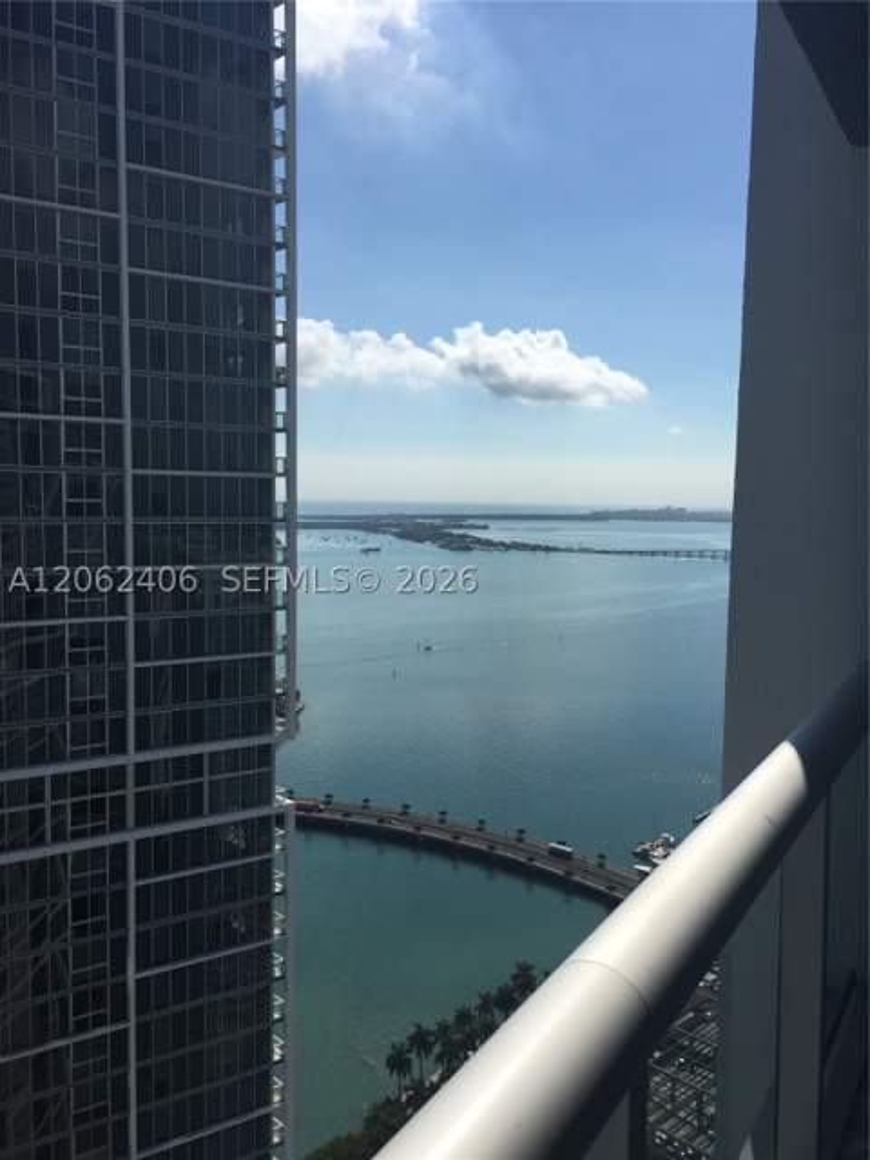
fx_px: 972
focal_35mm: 29
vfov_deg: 61.7
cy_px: 580
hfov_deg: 48.2
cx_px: 435
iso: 32
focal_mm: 4.15
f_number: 2.2
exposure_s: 1/5650
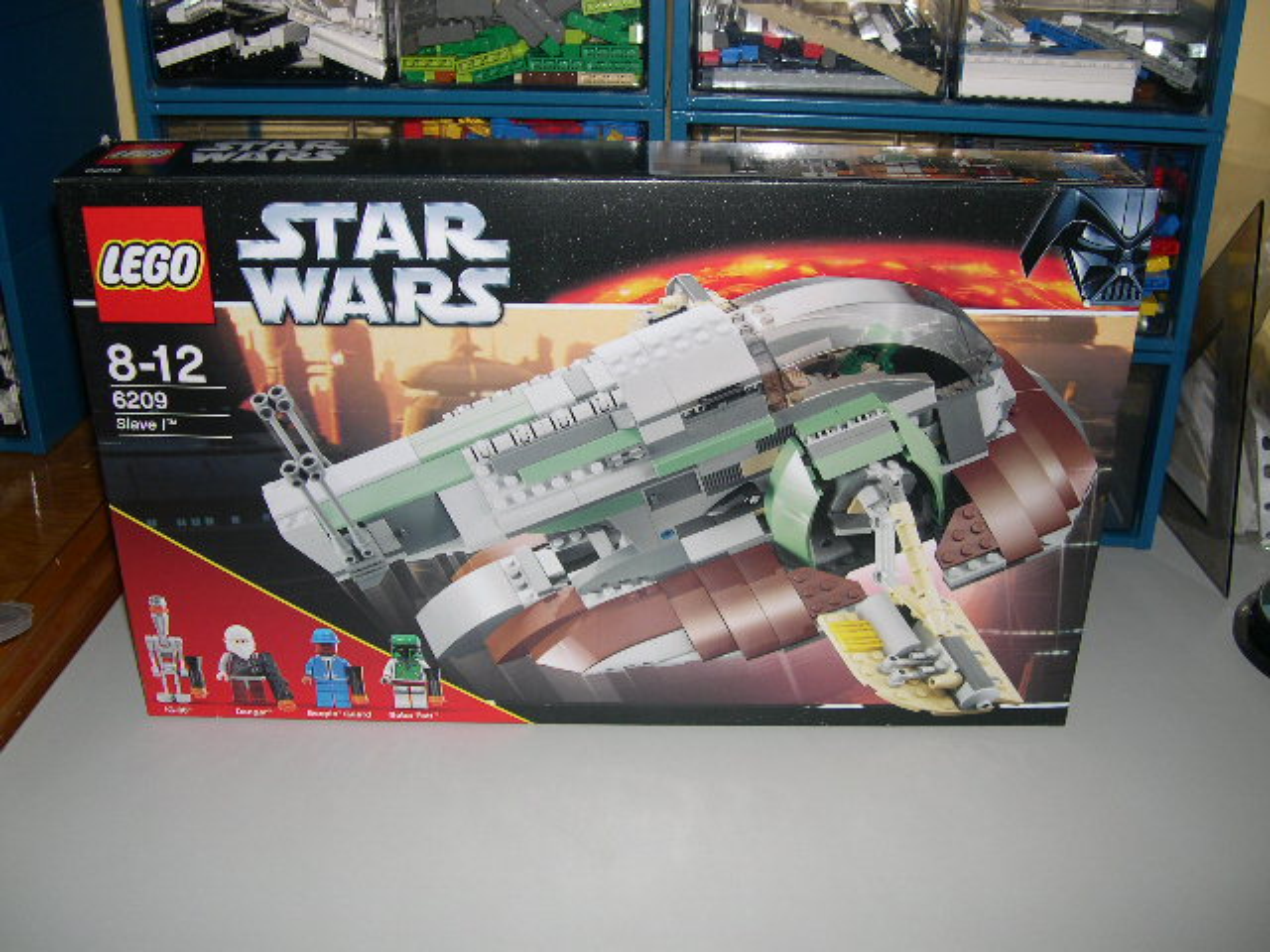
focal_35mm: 38
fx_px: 1394
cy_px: 476
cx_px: 635
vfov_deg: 37.7
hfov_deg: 49.0
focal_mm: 8
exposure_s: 1/60
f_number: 2.8
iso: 100
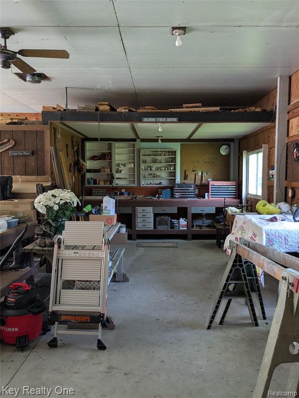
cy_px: 199
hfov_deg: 51.4
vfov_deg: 65.3
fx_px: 311
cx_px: 150
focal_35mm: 27
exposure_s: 1/120
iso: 278
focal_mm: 4.38
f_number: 1.73
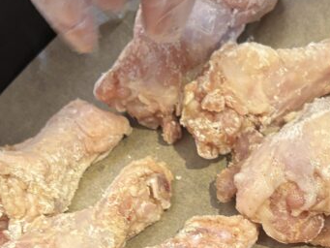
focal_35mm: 78
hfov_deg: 24.9
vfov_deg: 18.5
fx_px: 744
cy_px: 235
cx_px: 217
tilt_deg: -60.0
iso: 250
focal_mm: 5.96
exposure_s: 1/50
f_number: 1.6
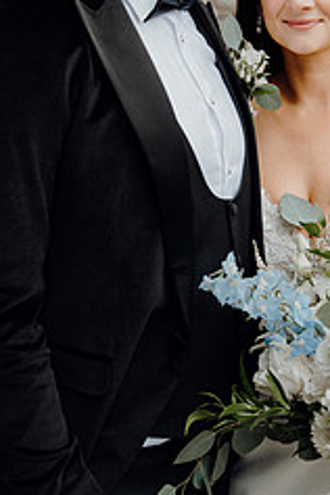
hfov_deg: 17.9
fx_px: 1045
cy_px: 132
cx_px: 201
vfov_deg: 26.4
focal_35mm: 76
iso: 125
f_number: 3.5
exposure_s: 1/160
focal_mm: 40
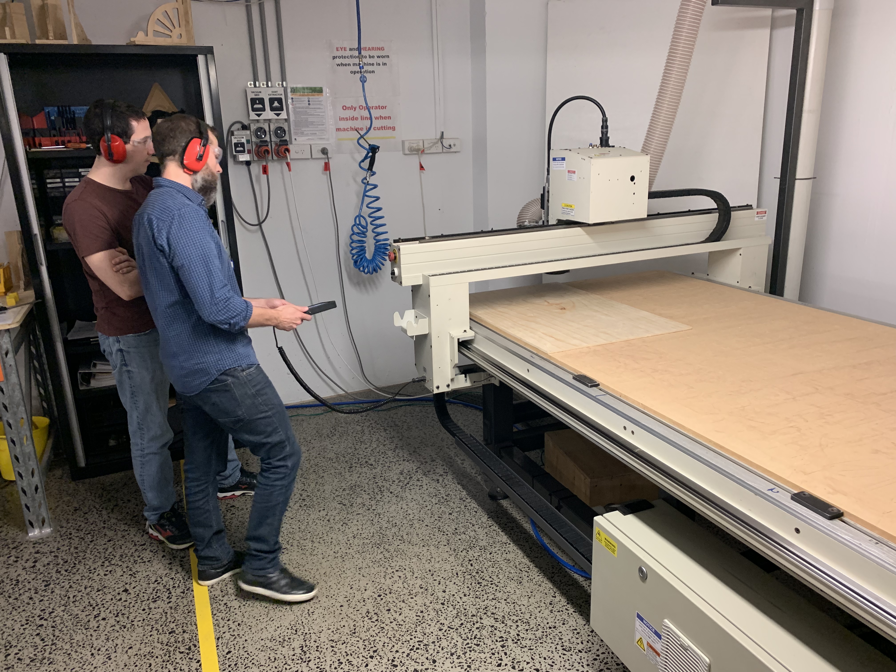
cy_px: 336
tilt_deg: -15.6
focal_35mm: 26
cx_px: 448
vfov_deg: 53.1
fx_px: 673
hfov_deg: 67.3
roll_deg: +1.6
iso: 200
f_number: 1.8
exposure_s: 1/50
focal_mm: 4.25
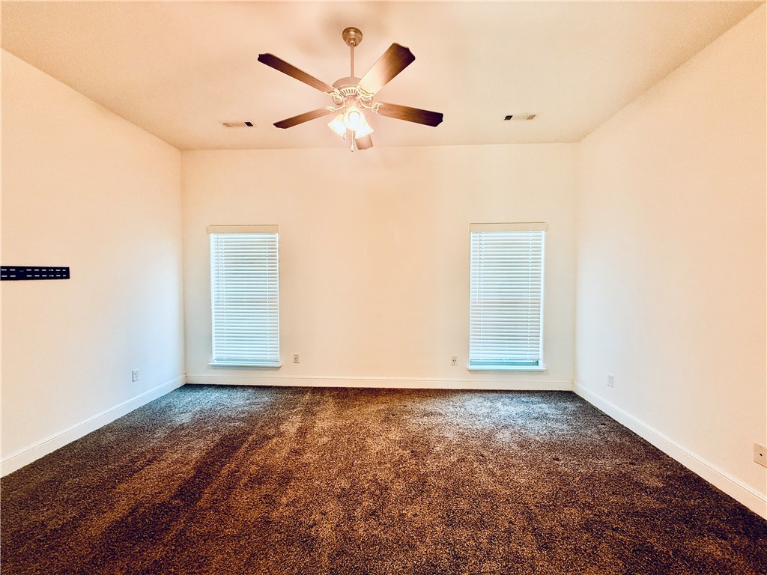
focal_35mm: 14
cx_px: 384
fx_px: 310
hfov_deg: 102.1
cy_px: 288
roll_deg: +0.0
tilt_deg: -1.0
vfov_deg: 85.7
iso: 200
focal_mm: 2.22
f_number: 2.2
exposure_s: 1/120
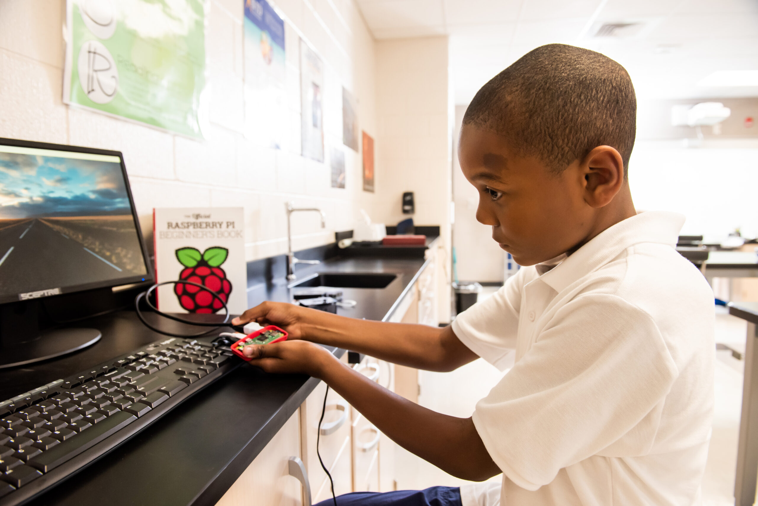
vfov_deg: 53.2
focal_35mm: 24
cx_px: 379
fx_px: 506
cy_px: 253
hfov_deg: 73.7
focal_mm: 24
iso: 2000
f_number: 5
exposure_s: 1/100
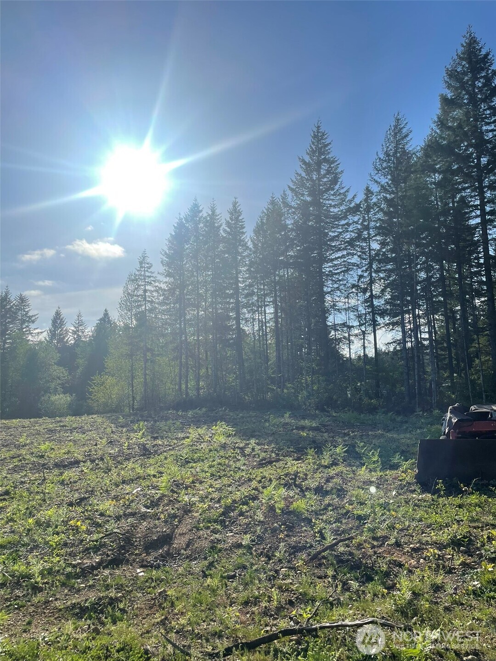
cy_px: 330
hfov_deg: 53.1
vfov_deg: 67.3
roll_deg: +1.5
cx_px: 248
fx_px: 497
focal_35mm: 26
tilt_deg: +7.0
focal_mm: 4.2
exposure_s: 1/5051
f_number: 1.6
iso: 32
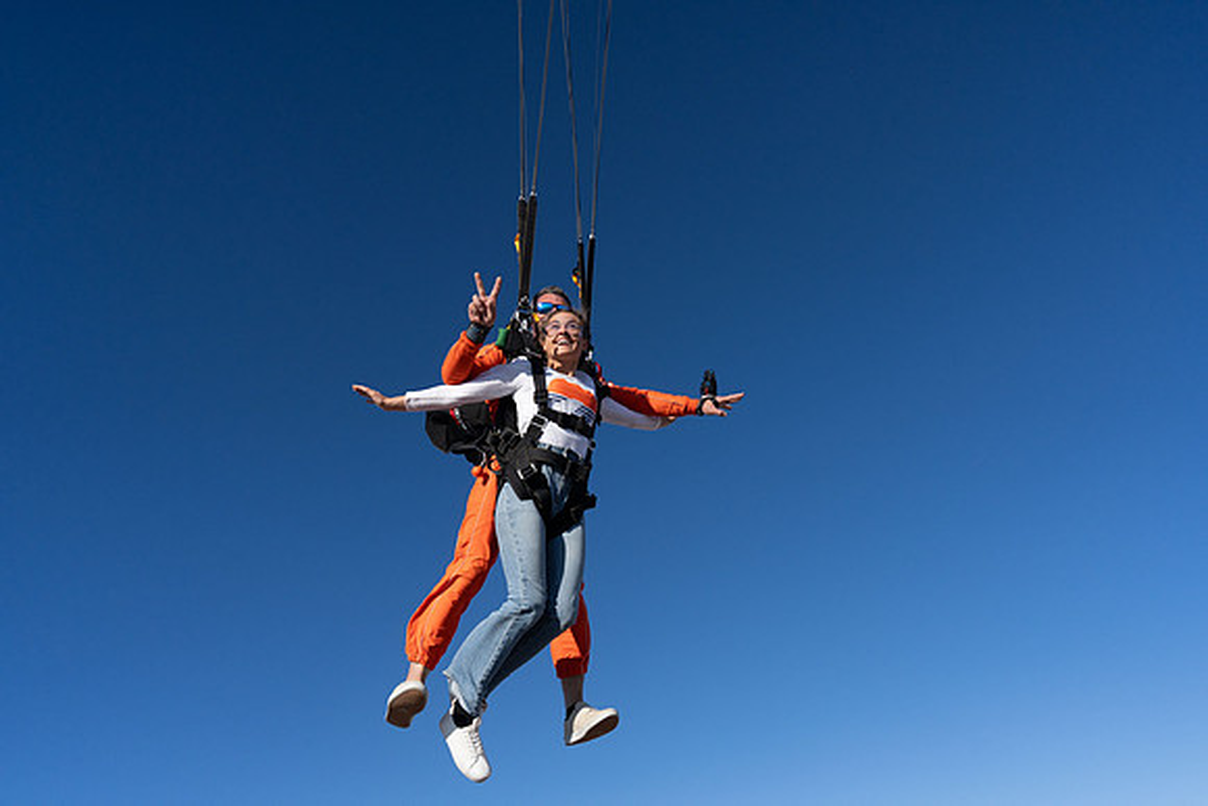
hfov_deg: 73.7
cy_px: 403
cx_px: 604
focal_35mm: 24
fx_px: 805
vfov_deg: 53.2
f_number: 10
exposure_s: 1/2000
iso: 800
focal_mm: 24
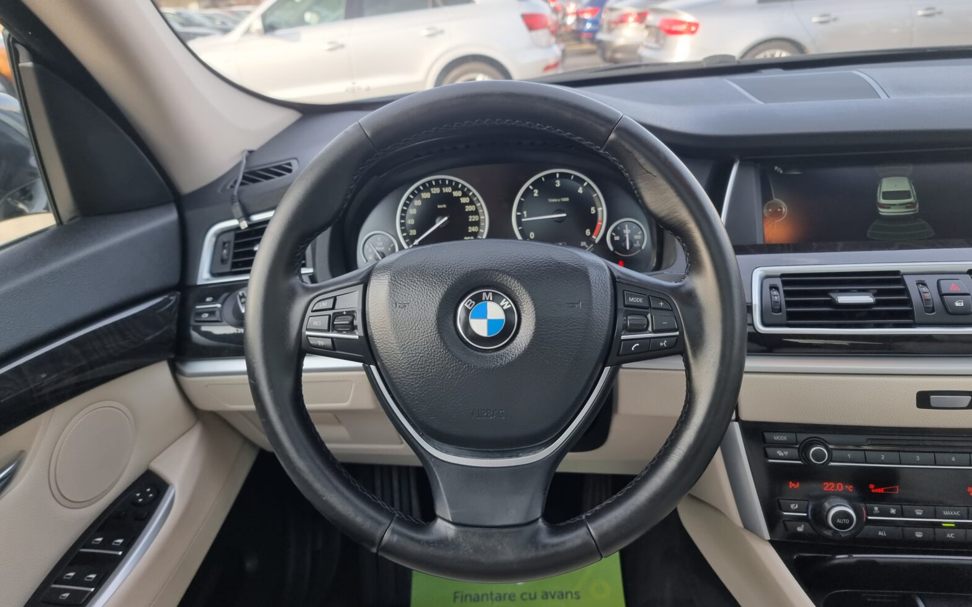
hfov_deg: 70.4
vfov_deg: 47.5
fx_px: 689
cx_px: 491
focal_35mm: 26
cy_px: 279
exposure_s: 1/120
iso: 50
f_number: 1.8
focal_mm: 6.7
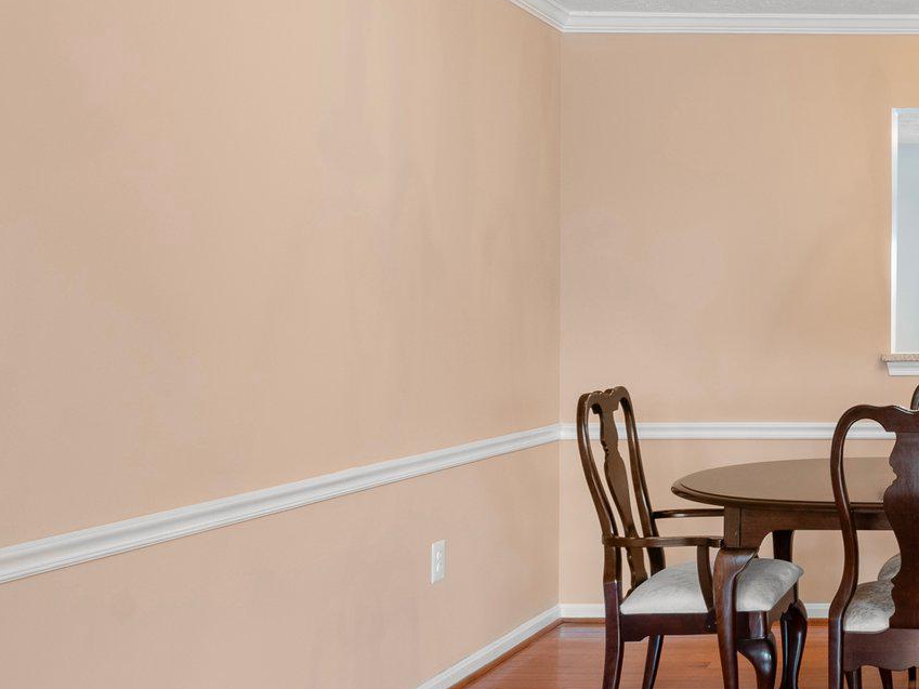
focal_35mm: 51
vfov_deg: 28.5
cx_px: 1058
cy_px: 308
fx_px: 1354
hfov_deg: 32.1
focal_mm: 15
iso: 100
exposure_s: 1/2.5
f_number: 9
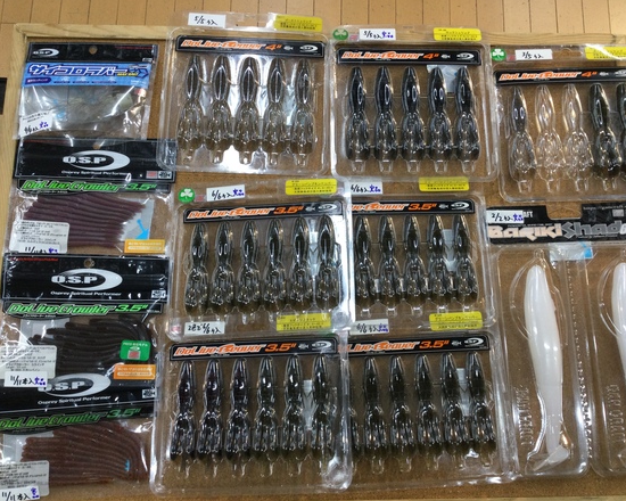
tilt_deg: -77.7
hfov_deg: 54.1
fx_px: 611
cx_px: 340
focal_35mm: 33
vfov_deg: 44.5
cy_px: 246
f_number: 2.4
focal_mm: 3.3
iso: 25
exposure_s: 1/30
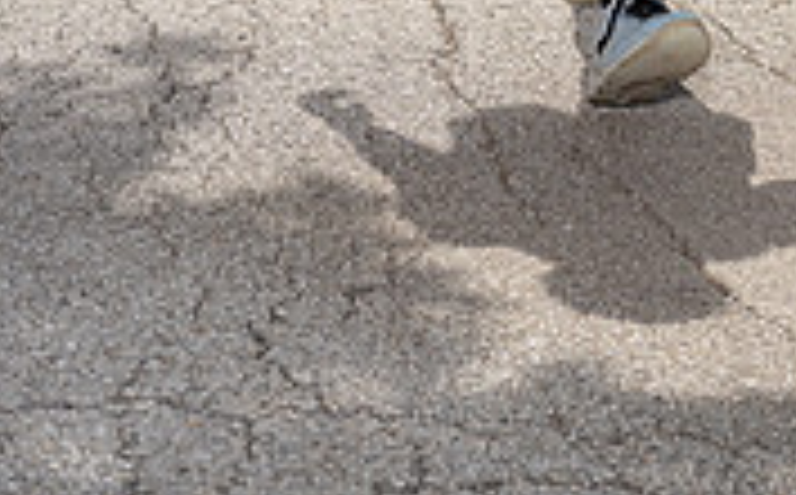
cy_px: -504
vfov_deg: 9.9
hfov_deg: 17.0
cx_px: 670
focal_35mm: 122
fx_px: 2642
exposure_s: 1/1250
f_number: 4
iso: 250
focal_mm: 47
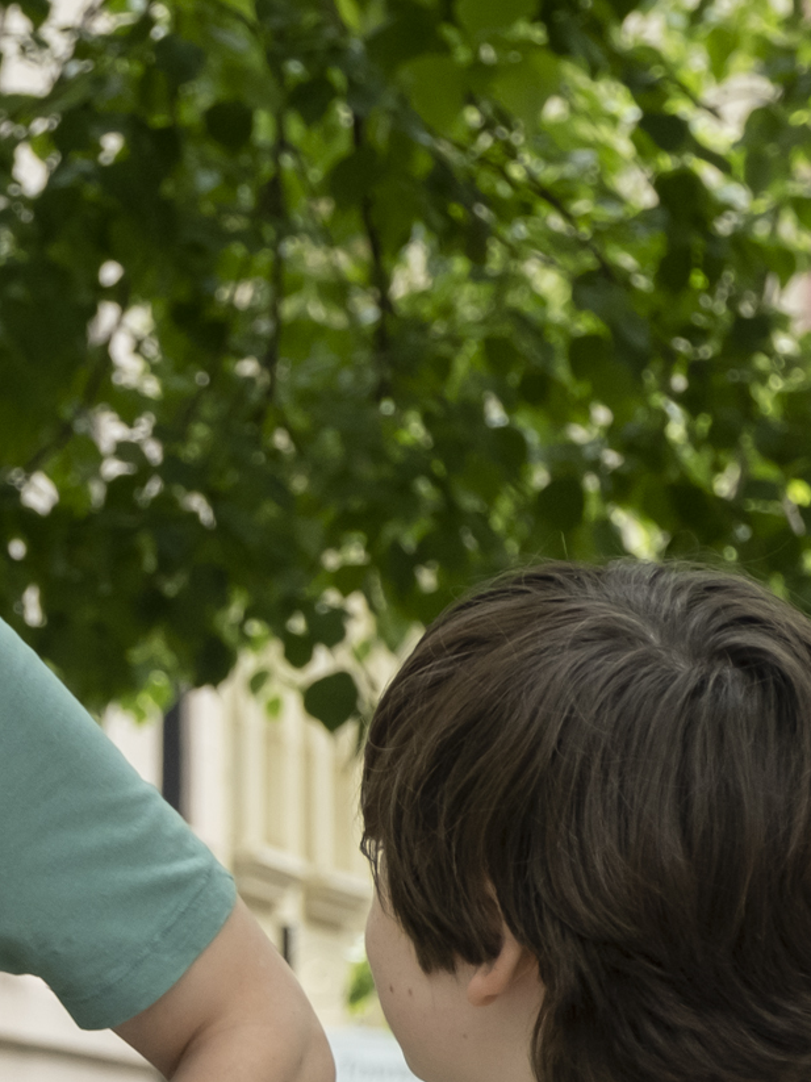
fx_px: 9093
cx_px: -461
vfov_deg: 6.8
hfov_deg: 5.1
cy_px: 951
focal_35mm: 291
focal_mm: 55
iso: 400
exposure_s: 1/250
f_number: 5.6
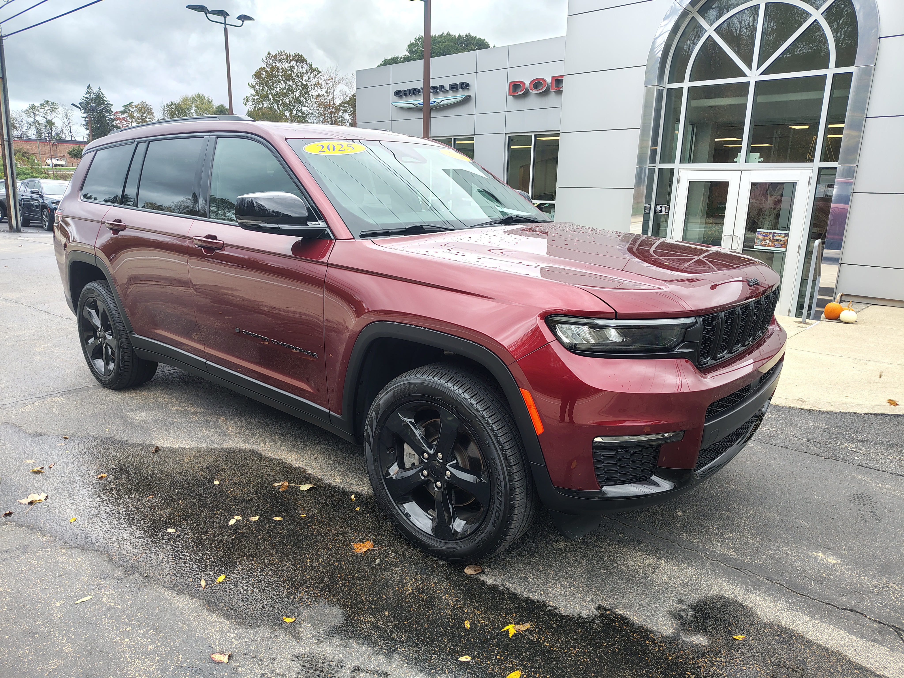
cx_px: 452
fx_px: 627
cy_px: 339
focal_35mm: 24
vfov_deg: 56.8
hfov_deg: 71.6
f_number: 1.8
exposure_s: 1/111
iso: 108
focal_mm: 5.56
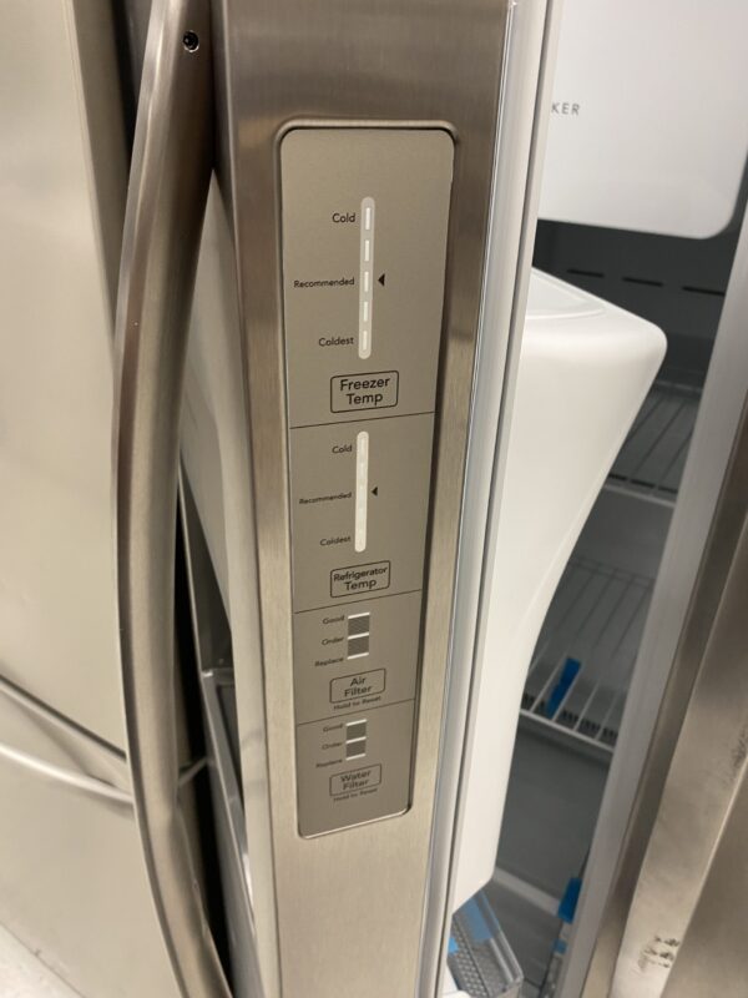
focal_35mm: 26
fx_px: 749
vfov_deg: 67.3
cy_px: 499
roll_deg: -0.1
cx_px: 374
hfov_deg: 53.1
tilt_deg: -27.0
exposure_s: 1/44
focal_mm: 4.25
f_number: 1.8
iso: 125
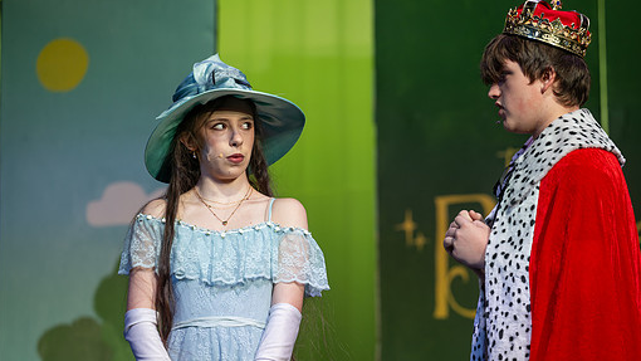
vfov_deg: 6.8
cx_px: 377
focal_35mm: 179
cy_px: 283
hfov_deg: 12.0
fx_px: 3043
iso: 125
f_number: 2.8
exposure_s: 1/250
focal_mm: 120
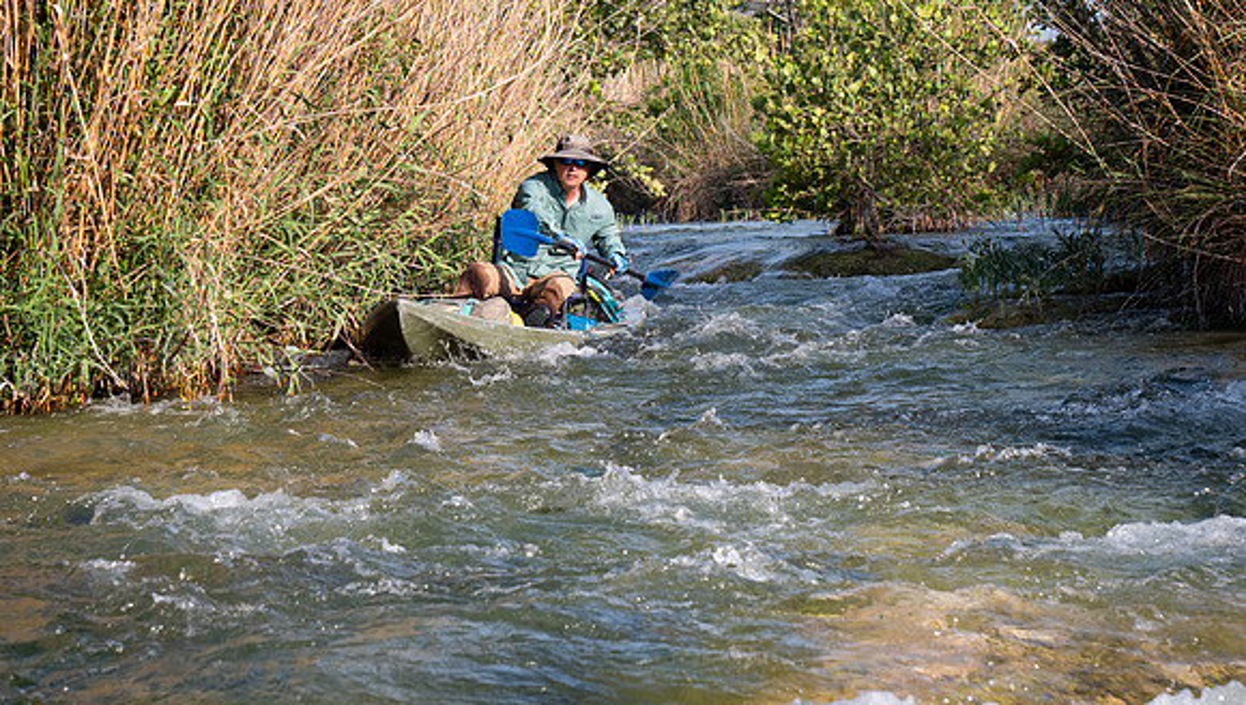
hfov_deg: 14.9
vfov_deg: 8.4
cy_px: 352
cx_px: 610
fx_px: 4769
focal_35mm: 144
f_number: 6.3
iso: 200
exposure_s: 1/500
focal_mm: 60
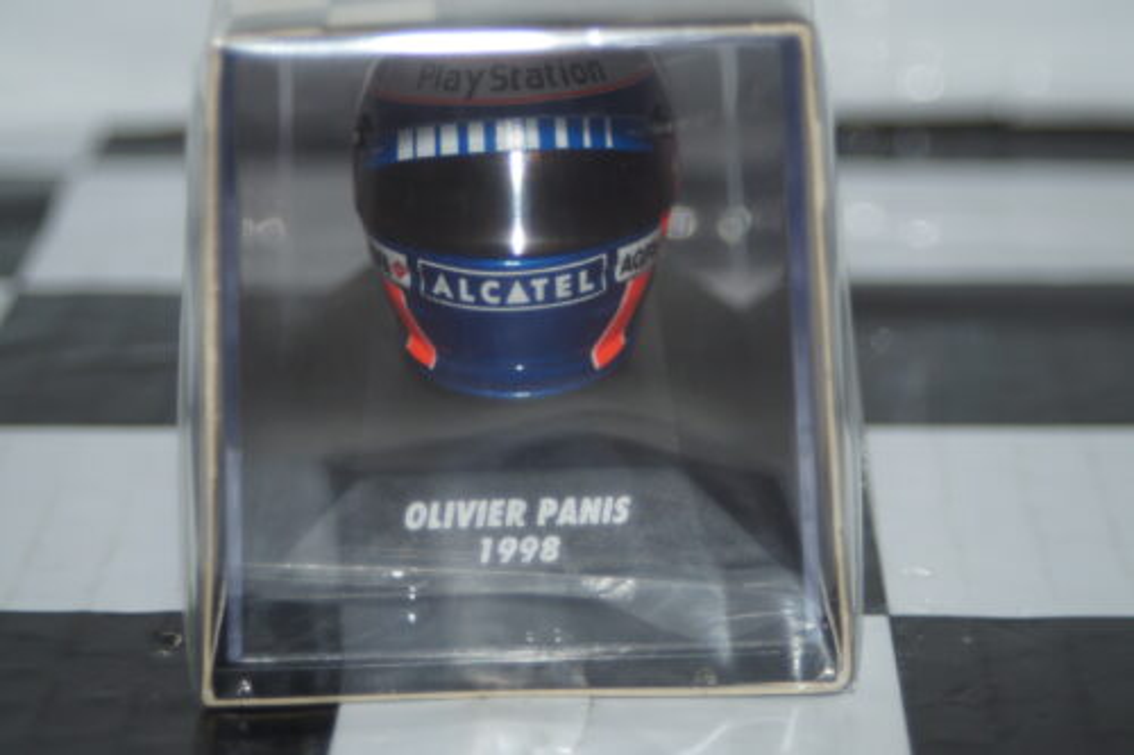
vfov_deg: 11.4
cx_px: 567
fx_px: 3779
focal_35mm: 120
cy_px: 378
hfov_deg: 17.1
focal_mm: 80
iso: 200
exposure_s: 1/60
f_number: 5.6
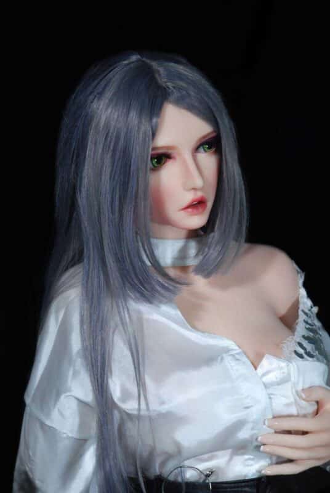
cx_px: 165
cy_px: 246
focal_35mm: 128
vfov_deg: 16.0
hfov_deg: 10.8
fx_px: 1747
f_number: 18
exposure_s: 1/8
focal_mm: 85
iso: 1250
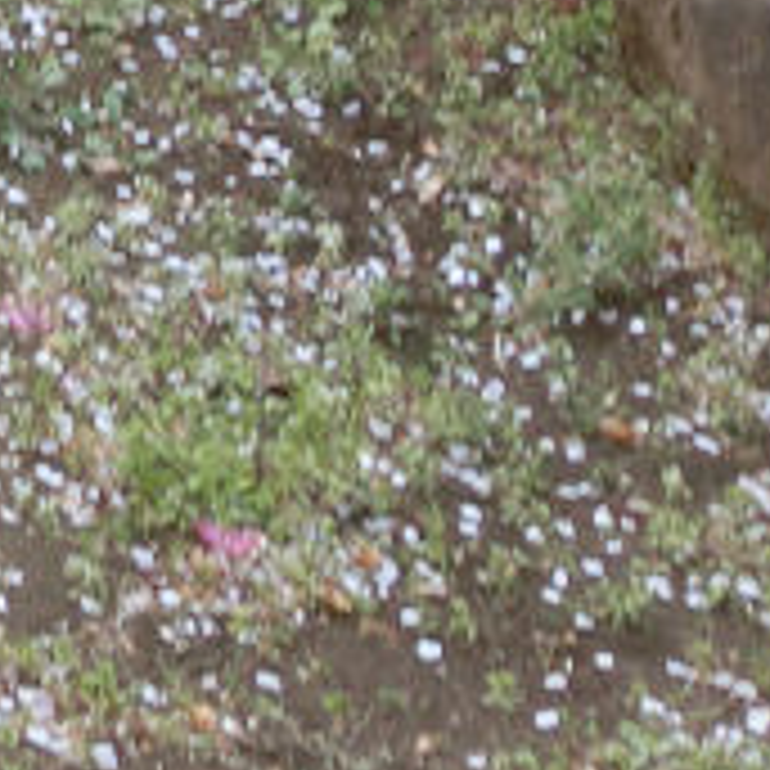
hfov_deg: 10.0
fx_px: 3725
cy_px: -720
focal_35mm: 148
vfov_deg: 10.9
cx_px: -1216
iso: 80
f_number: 3
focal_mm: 5
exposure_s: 1/200
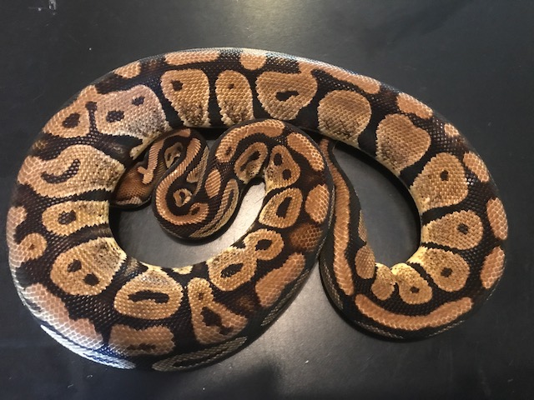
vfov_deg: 49.7
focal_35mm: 28
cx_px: 267
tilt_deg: -75.5
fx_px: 432
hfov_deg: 63.4
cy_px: 200
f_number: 1.8
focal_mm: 3.99
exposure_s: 1/4
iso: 100
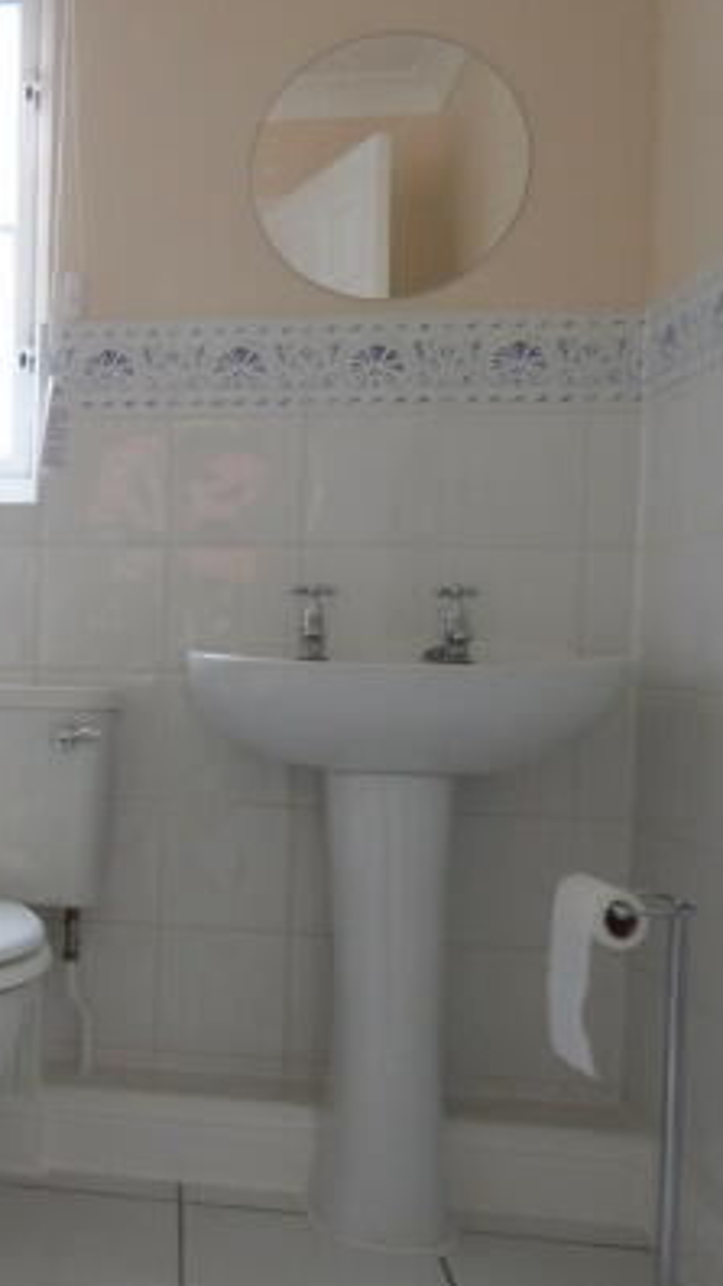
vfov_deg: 50.5
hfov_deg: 26.1
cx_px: -173
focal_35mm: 40
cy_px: 669
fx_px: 1365
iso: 250
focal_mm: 4.5
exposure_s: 1/60
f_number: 2.8
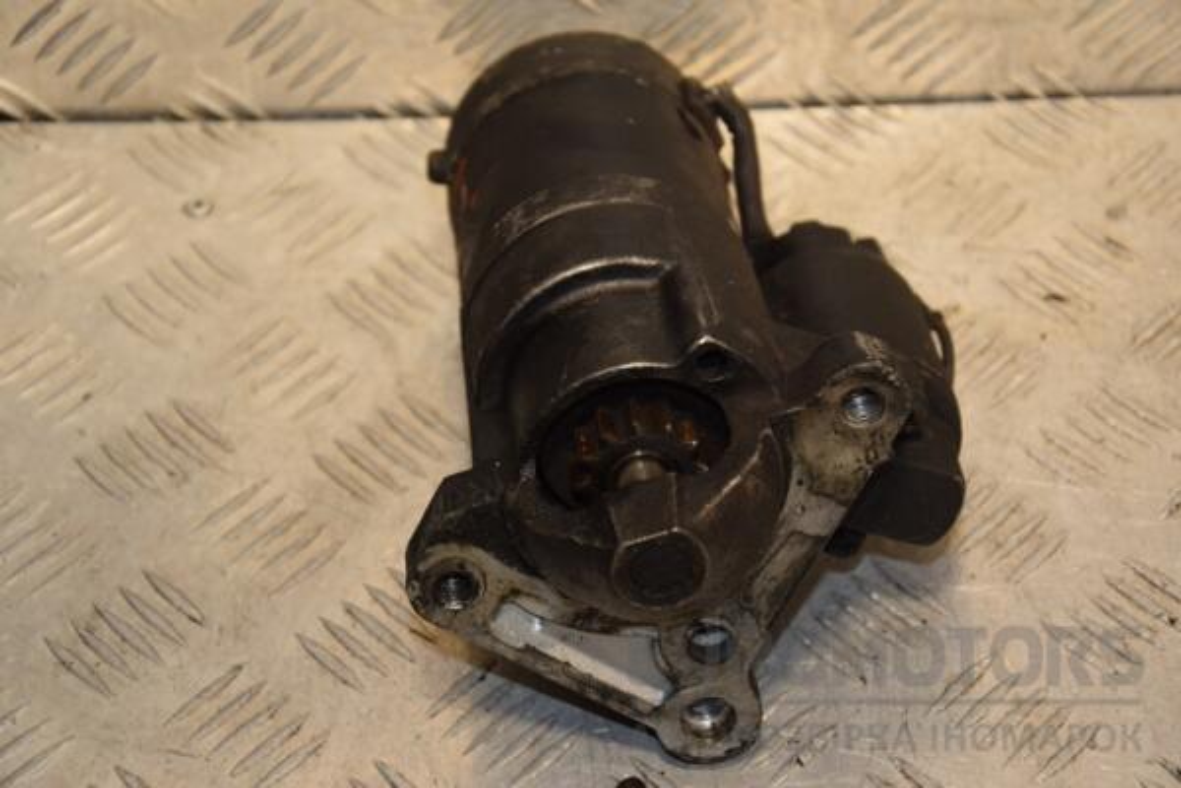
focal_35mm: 93
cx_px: 590
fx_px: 3051
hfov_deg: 21.9
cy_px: 394
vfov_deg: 14.7
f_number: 5.3
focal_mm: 62
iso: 800
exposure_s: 1/200
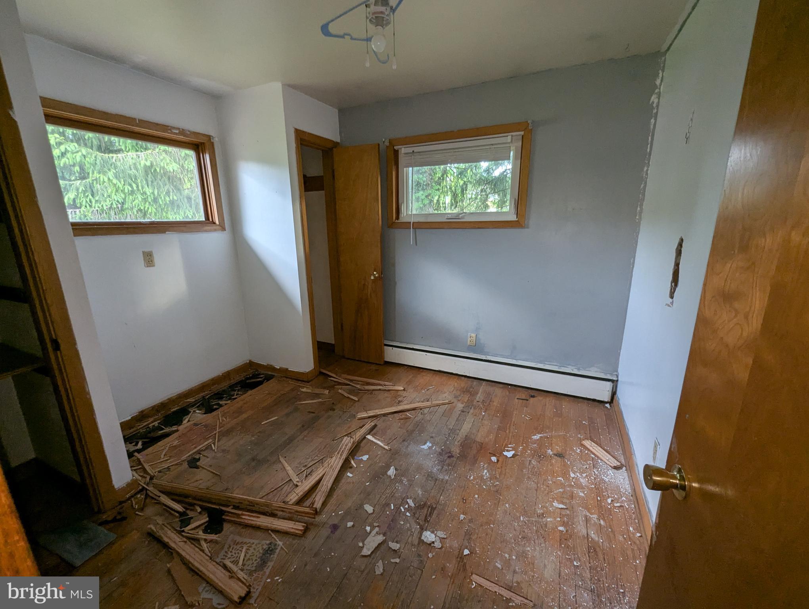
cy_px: 304
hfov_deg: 106.1
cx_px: 404
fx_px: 304
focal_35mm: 13
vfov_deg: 90.1
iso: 147
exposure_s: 1/24.1
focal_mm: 1.95
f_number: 2.2
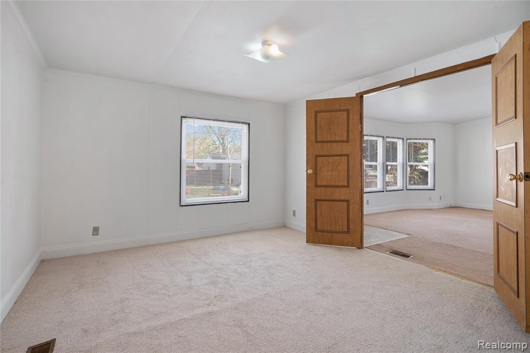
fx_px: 442
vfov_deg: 43.6
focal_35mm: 30
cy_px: 176
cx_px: 265
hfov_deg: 61.9
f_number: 9
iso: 320
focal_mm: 30
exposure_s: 1/4
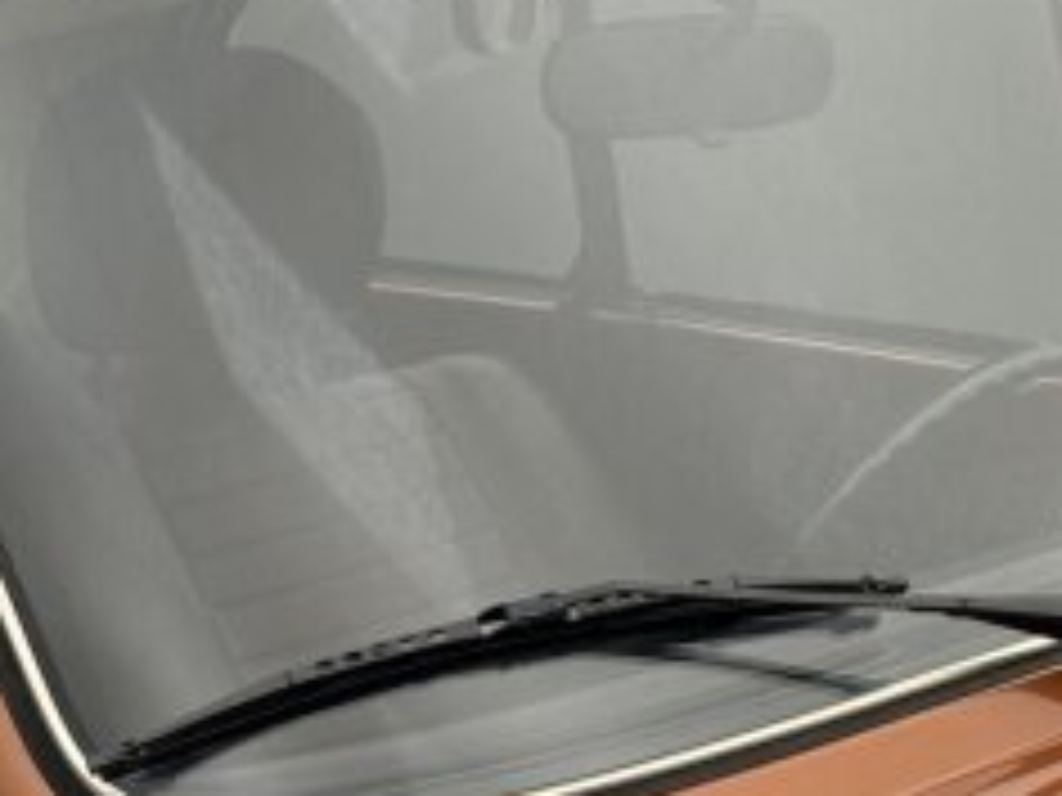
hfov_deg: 15.2
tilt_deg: -12.4
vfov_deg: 11.4
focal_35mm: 130
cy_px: 472
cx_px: 644
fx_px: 3988
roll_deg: +0.6
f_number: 1.78
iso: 125
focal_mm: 6.76
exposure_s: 1/100
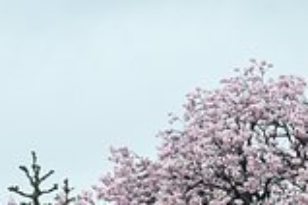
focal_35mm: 339
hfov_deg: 6.0
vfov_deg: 4.0
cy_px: 312
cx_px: 366
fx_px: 2900
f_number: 8
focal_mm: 70
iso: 500
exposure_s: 1/125
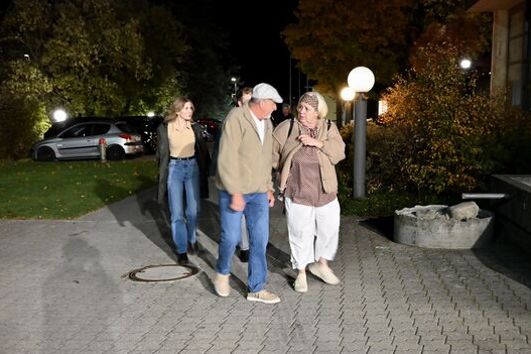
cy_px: 180
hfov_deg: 46.4
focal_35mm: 42
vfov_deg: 31.9
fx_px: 619
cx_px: 269
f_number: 4
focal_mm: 41
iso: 12800
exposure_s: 1/30
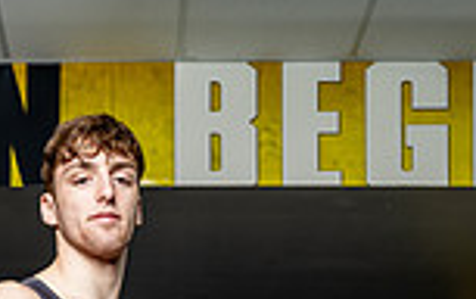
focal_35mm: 90
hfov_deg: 22.7
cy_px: 667
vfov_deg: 12.2
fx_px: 1169
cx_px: 103
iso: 160
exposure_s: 1/250
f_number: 5.6
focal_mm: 30
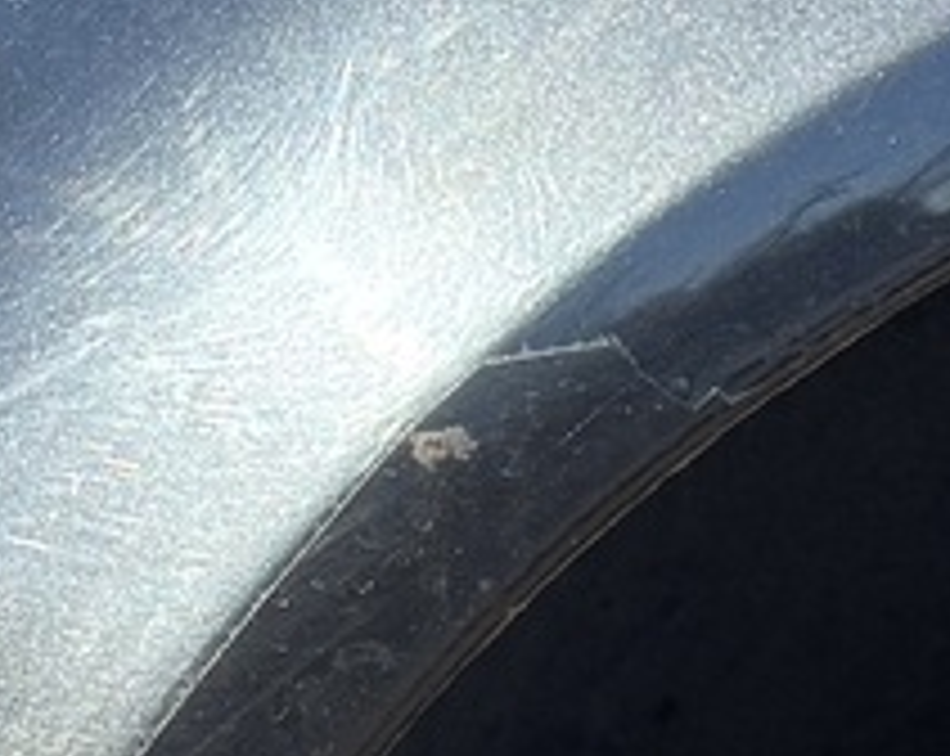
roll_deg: -4.6
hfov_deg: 9.5
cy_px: 1503
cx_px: 2355
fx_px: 4995
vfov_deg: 8.2
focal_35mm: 178
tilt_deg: -15.4
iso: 100
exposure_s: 1/1075
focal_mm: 6.76
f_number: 1.78
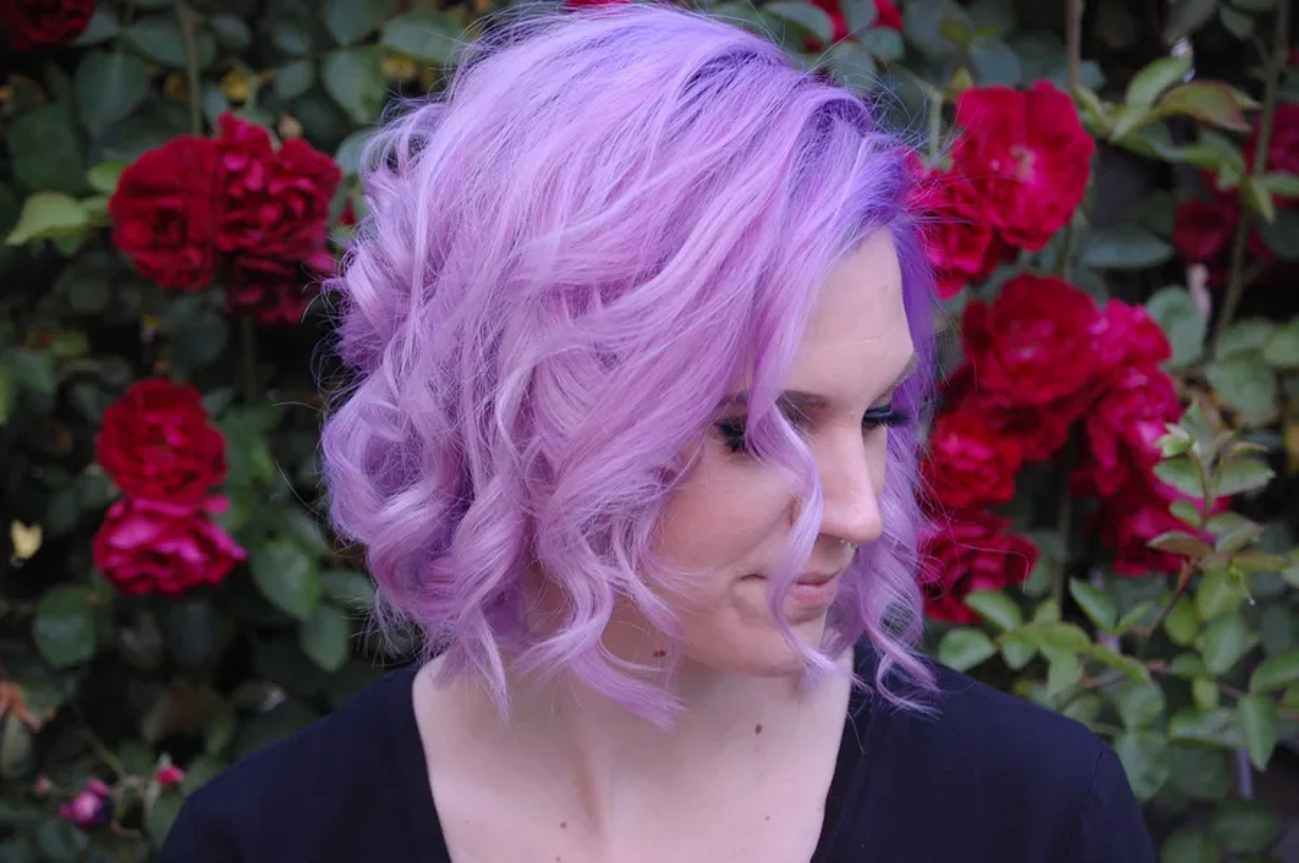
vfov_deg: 12.2
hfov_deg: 18.2
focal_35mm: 112
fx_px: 4055
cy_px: 432
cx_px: 650
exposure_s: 1/125
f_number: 4.5
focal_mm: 75
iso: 800
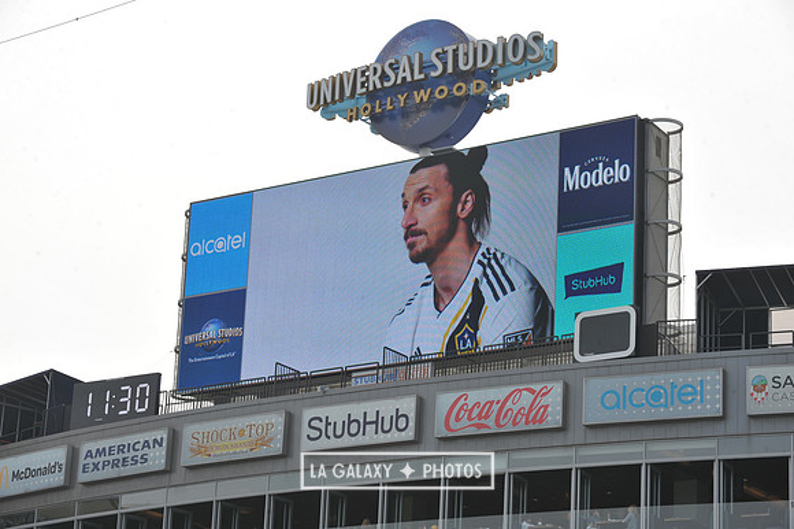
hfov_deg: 19.5
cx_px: 397
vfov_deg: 13.0
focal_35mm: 105
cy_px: 264
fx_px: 2314
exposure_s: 1/500
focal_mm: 105
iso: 250
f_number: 11
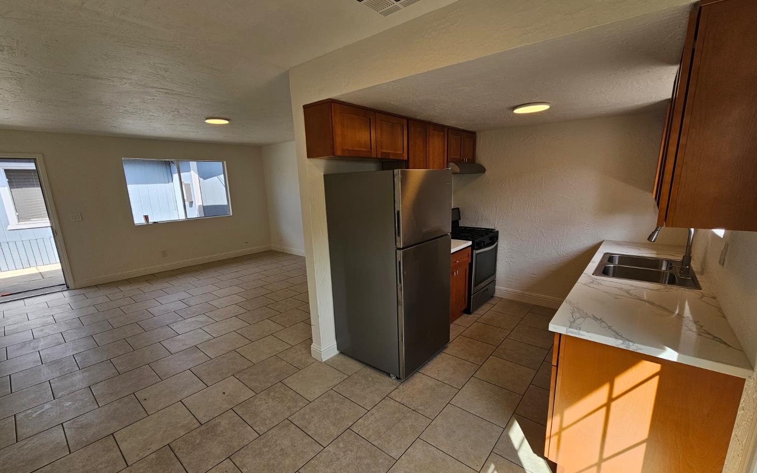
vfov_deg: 78.6
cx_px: 382
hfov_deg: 105.3
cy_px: 249
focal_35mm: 14
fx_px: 289
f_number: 2.2
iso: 50
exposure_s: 1/208
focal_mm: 2.2
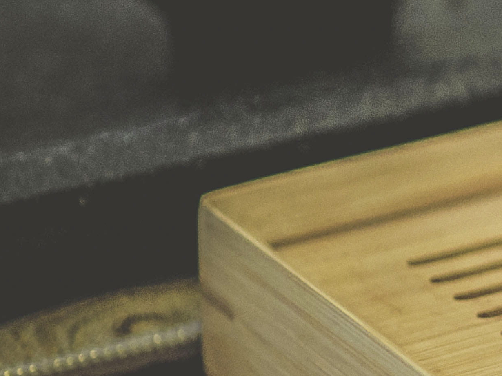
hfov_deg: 4.8
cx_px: 1211
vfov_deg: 3.7
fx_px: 5800
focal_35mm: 400
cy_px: -87
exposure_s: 1/60
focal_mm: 85
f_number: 2
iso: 1600
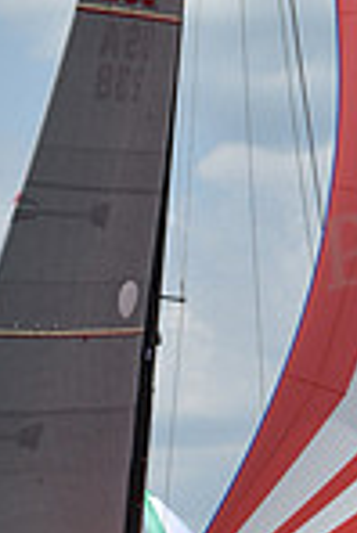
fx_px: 4081
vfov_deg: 7.5
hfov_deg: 5.0
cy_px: 61
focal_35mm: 275
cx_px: 135
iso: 250
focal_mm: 70
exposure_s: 1/1250
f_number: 9
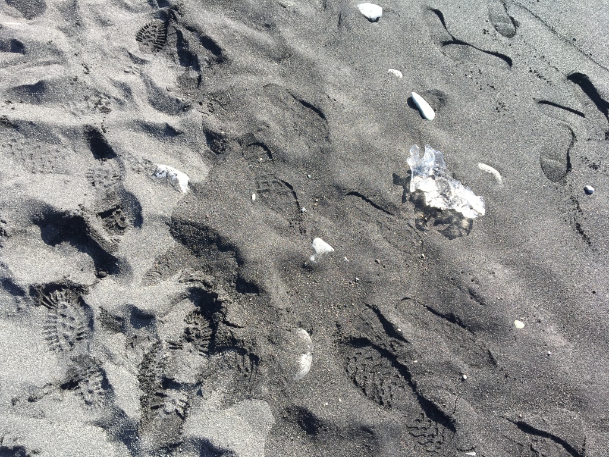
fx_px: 510
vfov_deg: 48.2
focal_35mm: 29
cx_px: 304
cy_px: 228
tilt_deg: -65.3
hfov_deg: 61.7
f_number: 2.2
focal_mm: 4.15
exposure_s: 1/305
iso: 25
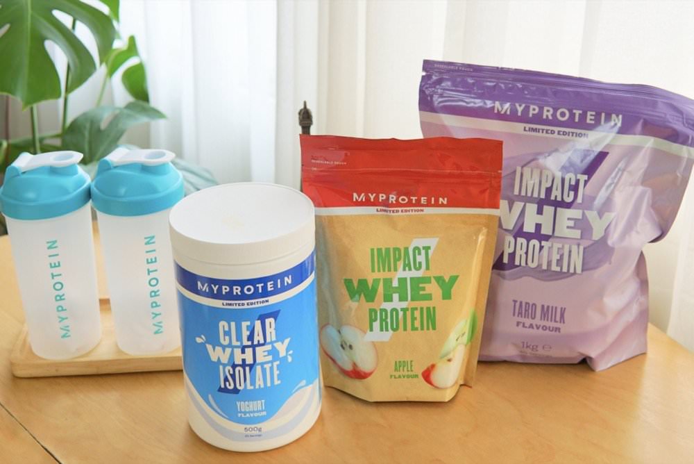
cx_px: 347
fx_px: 868
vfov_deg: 29.9
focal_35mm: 45
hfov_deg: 43.6
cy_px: 232
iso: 250
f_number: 4
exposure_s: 1/160
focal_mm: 30
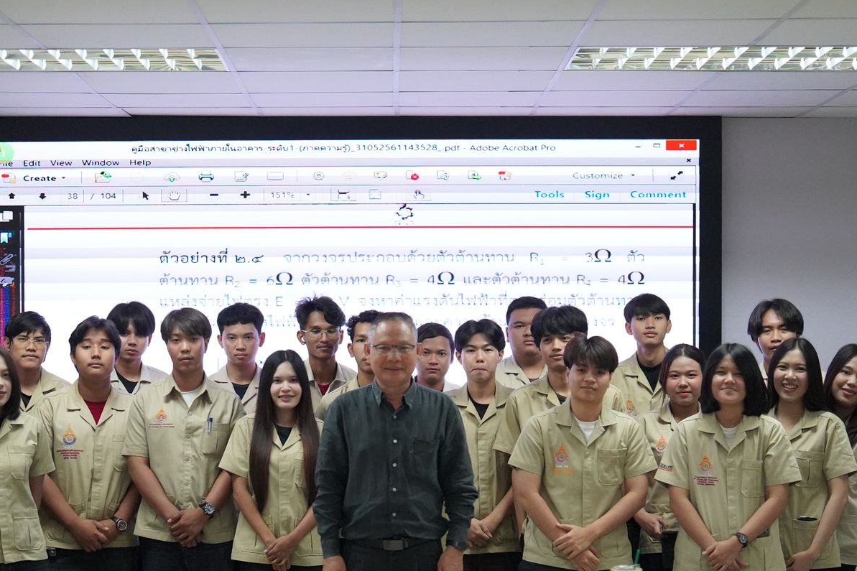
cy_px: 415
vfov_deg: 15.5
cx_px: 365
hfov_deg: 23.1
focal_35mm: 88
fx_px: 2094
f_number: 1.2
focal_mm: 50
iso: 6400
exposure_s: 1/3200
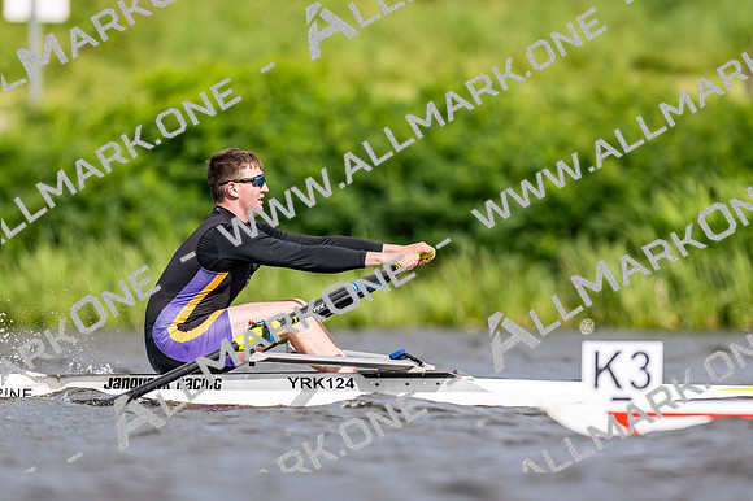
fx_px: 18814
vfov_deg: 1.5
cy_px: 250
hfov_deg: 2.3
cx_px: 376
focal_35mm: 900
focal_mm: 600
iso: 250
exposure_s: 1/2500
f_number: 4
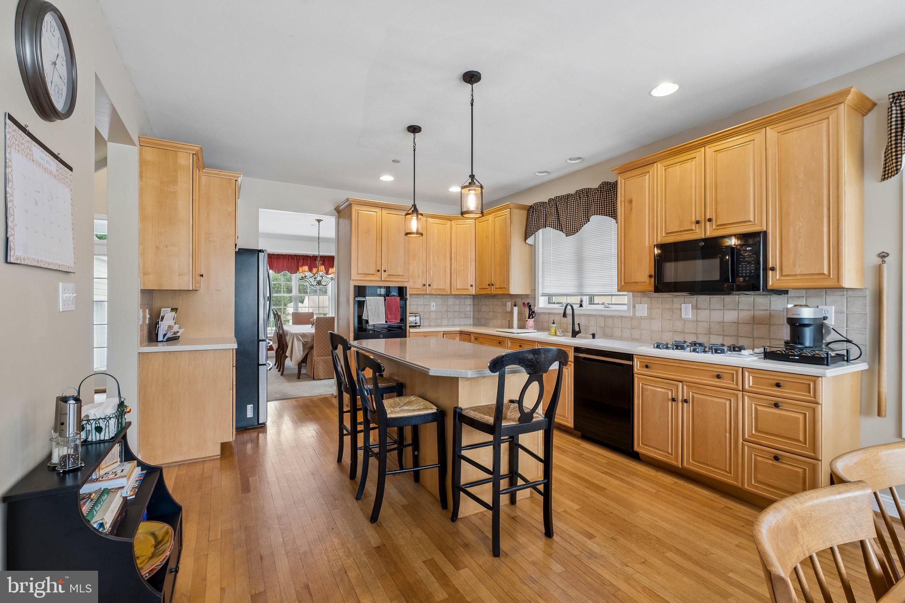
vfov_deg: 77.3
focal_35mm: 15
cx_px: 452
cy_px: 302
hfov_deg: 100.4
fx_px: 377
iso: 250
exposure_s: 1/8
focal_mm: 10
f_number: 8
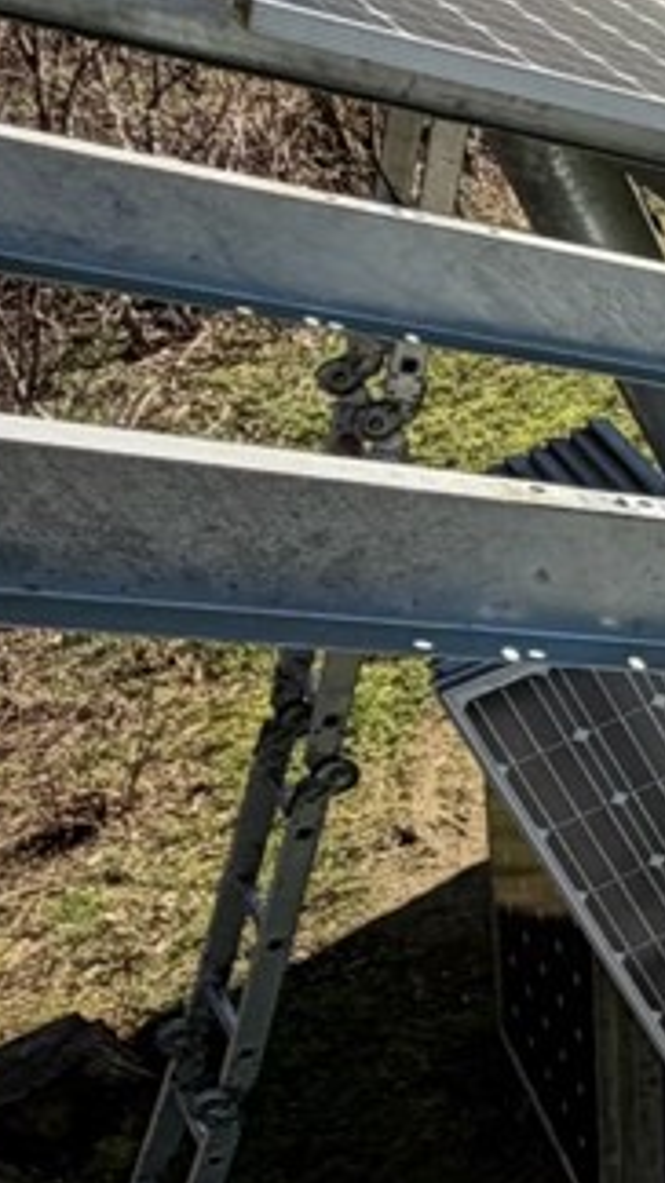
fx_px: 2071
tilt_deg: -37.8
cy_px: 657
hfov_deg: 11.9
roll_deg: +6.7
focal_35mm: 66
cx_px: 1860
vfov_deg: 31.9
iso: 40
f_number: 2.2
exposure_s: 1/672
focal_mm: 2.22
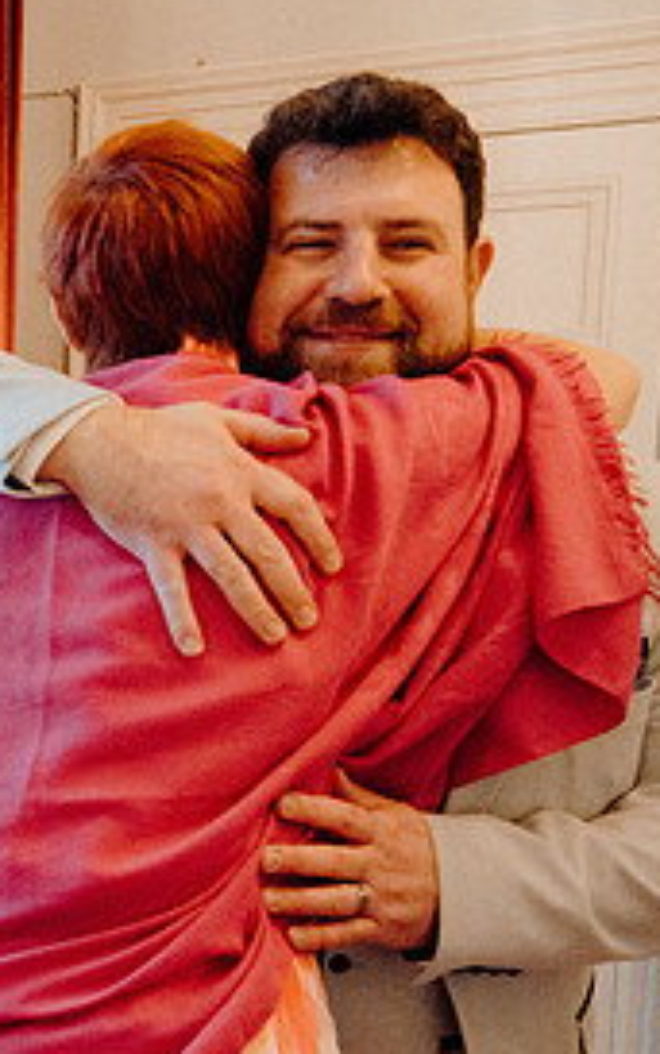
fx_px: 1494
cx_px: -293
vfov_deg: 38.5
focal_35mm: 52
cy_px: 693
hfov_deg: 21.4
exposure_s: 1/200
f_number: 3.5
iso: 5000
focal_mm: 24
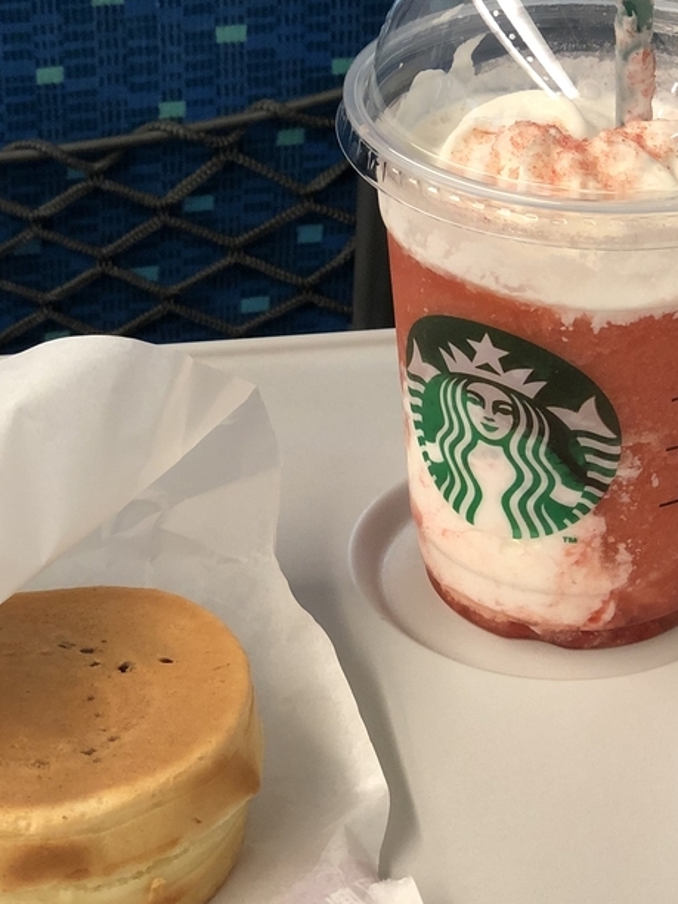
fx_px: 2664
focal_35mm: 102
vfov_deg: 19.3
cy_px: 387
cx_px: 292
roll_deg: +0.6
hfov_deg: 14.5
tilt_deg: -32.4
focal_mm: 6
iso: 100
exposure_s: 1/40
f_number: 2.4
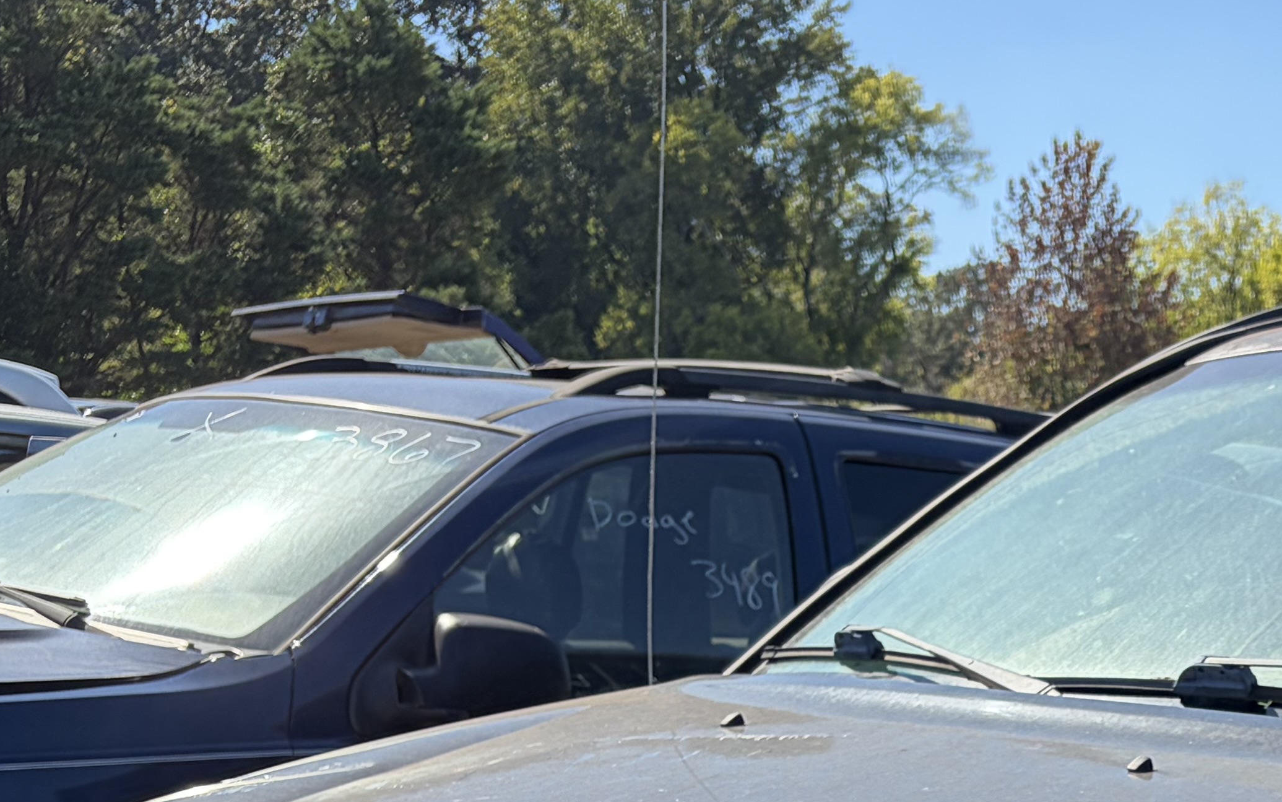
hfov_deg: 26.2
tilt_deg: -10.4
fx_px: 2656
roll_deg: -1.1
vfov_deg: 15.8
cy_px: 1185
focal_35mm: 76
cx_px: 1169
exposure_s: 1/2075
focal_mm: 5.96
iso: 64
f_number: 1.6
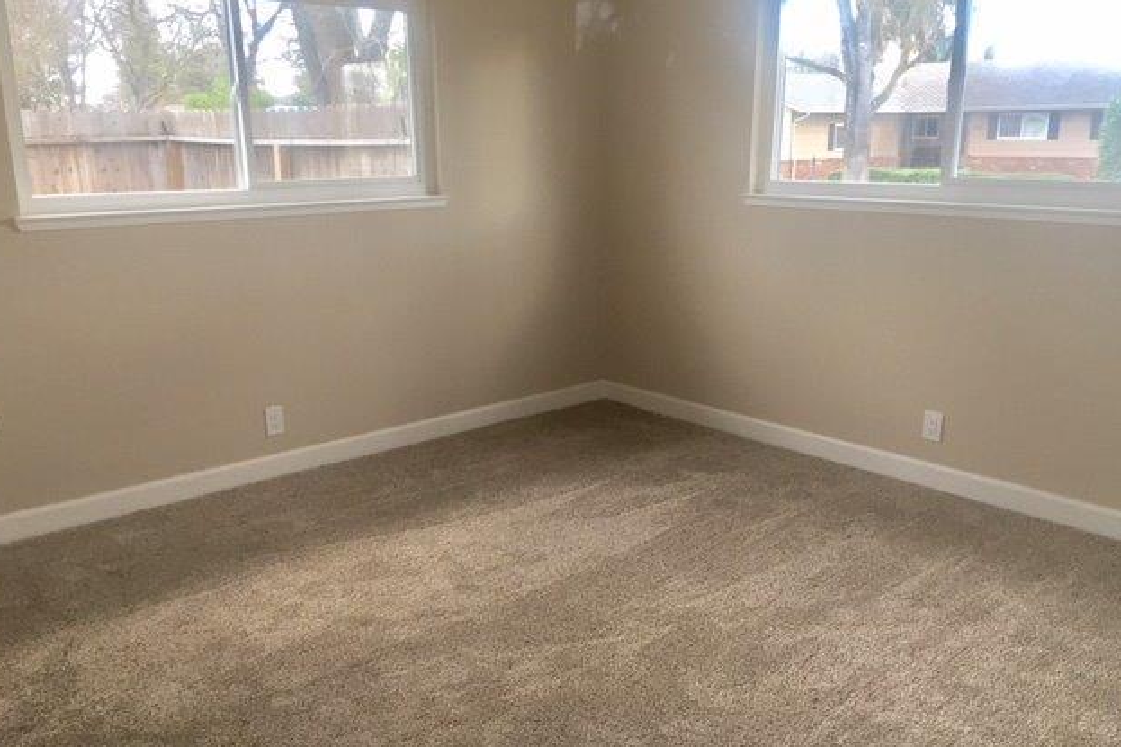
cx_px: 551
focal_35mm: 31
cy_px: 401
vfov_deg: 42.3
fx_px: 965
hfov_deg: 60.3
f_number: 2.2
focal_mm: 4.15
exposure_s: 1/30
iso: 32
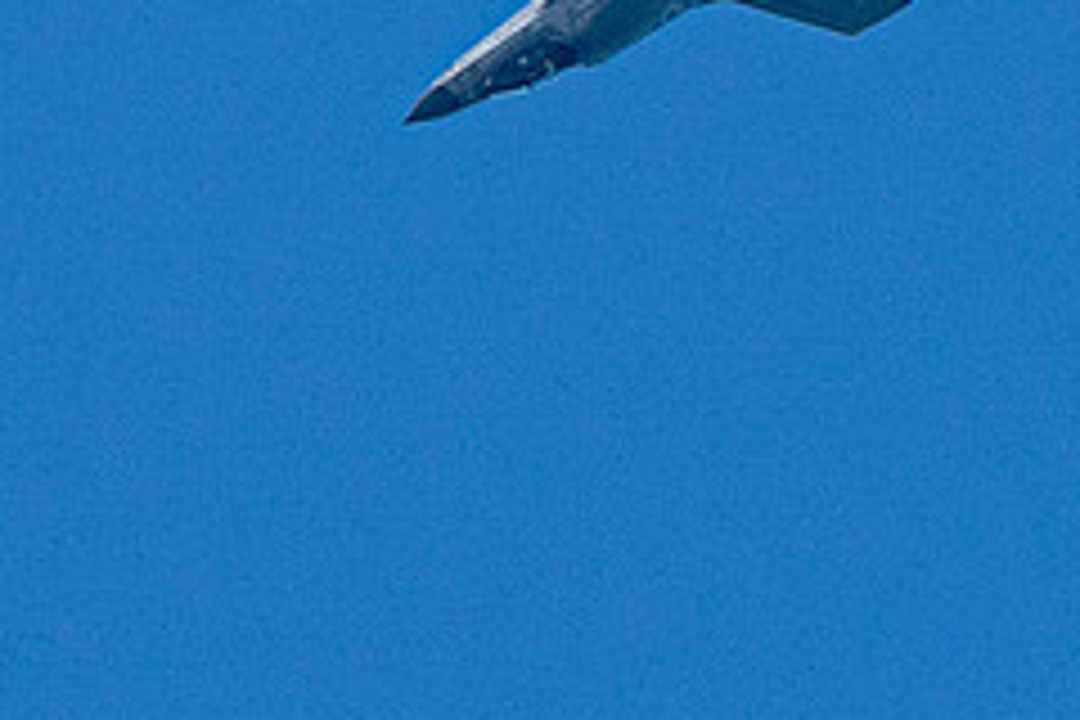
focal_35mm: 2732
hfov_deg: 0.8
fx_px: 81954
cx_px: 103
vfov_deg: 0.5
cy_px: 283
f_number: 10
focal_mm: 400
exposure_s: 1/1250
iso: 640
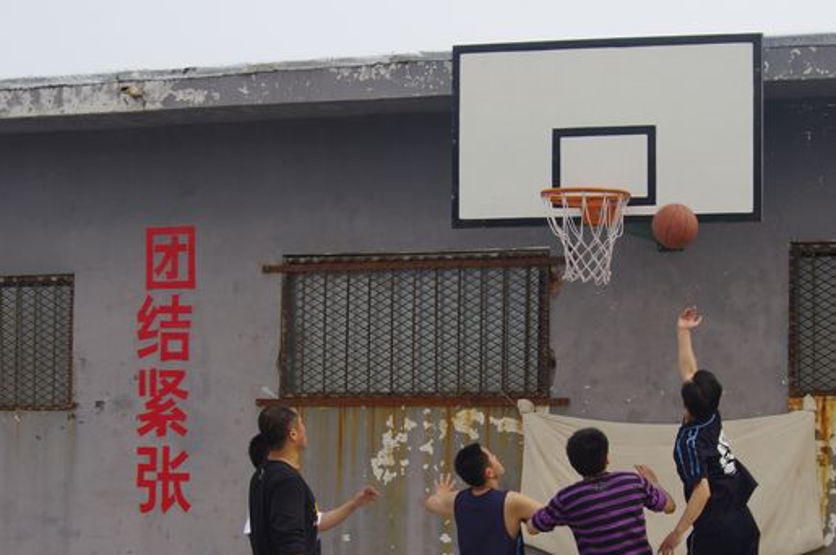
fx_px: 2366
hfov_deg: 20.0
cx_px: 487
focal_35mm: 102
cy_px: 374
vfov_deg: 13.4
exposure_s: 1/200
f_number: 9
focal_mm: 50
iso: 200
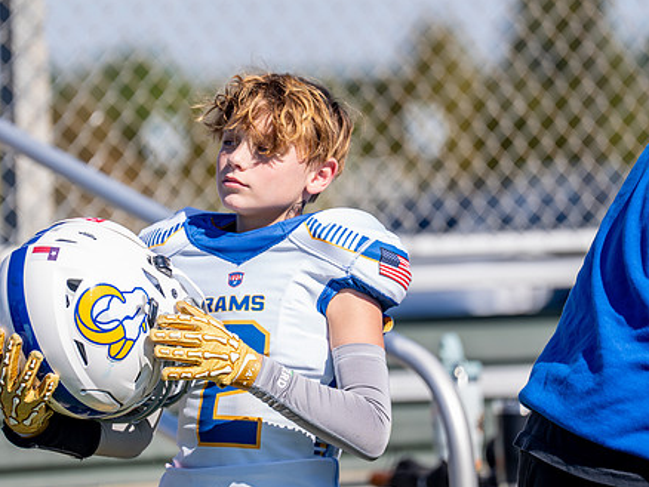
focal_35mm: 299
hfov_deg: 6.6
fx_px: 5609
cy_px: 256
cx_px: 235
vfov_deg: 5.0
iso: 100
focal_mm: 200
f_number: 2.8
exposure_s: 1/1250
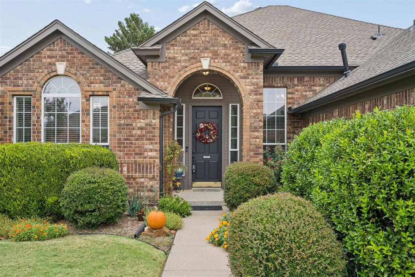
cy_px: 138
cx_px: 208
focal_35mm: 28
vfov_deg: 46.4
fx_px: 323
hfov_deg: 65.5
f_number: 8
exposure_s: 1/60
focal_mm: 28
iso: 200
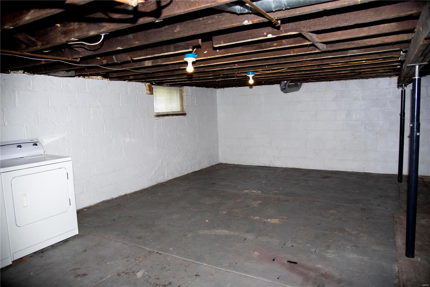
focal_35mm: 24
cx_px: 215
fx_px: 287
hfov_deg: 73.7
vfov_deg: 53.1
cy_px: 144
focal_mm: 24
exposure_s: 1/200
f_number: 4
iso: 250
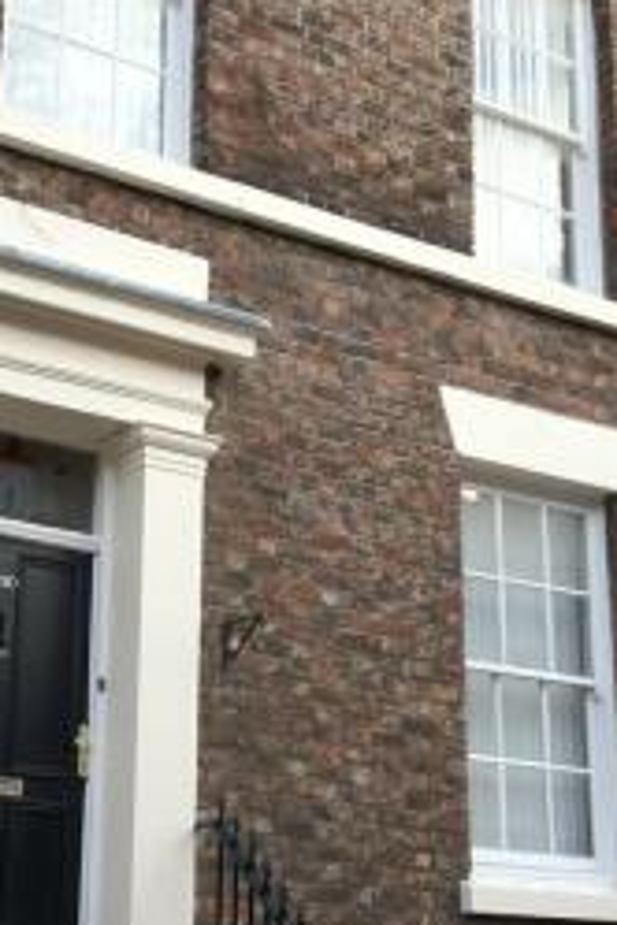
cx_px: 134
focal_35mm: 64
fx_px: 1645
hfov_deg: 21.0
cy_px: 604
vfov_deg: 31.2
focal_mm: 4.28
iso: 64
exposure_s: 1/438
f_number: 2.4
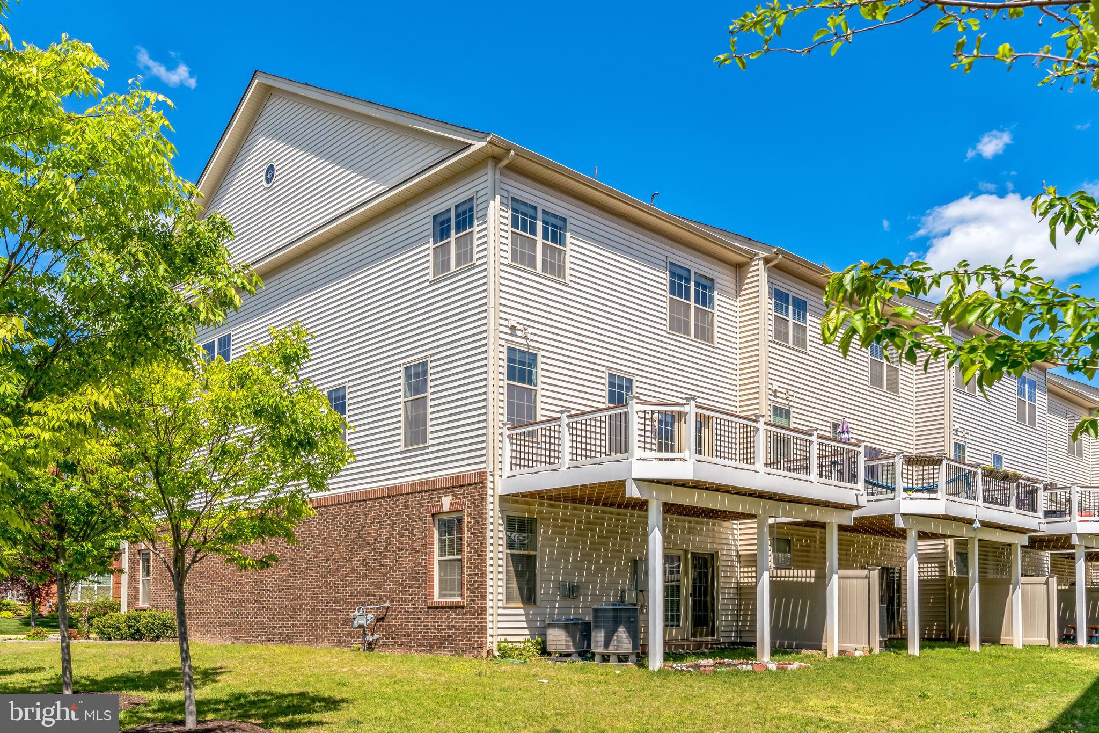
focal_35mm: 29
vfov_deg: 45.0
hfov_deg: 63.7
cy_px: 366
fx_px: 885
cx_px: 550
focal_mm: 29
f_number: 10
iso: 400
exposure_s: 1/800
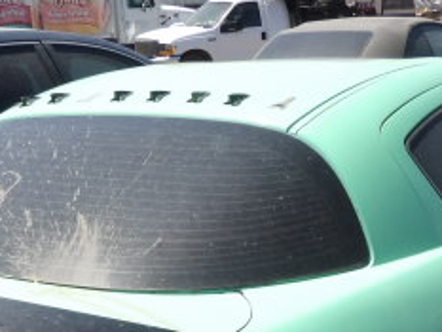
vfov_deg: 20.3
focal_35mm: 66
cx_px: 171
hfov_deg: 29.3
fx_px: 843
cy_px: 438
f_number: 5.6
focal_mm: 4.3
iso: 100
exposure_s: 1/383
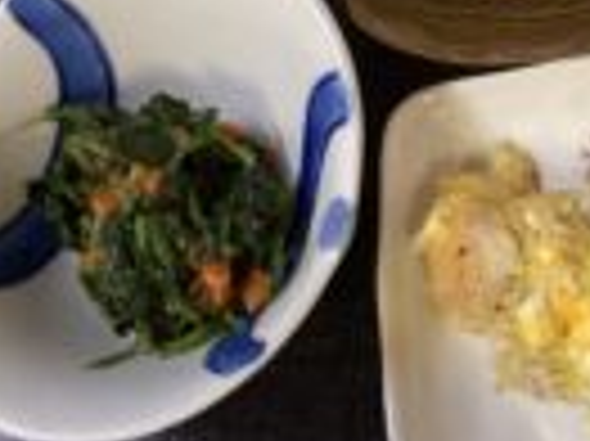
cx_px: 763
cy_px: 322
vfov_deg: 16.5
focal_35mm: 89
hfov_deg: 20.2
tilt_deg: -76.8
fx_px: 1516
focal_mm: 3.3
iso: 200
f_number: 2.4
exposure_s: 1/50
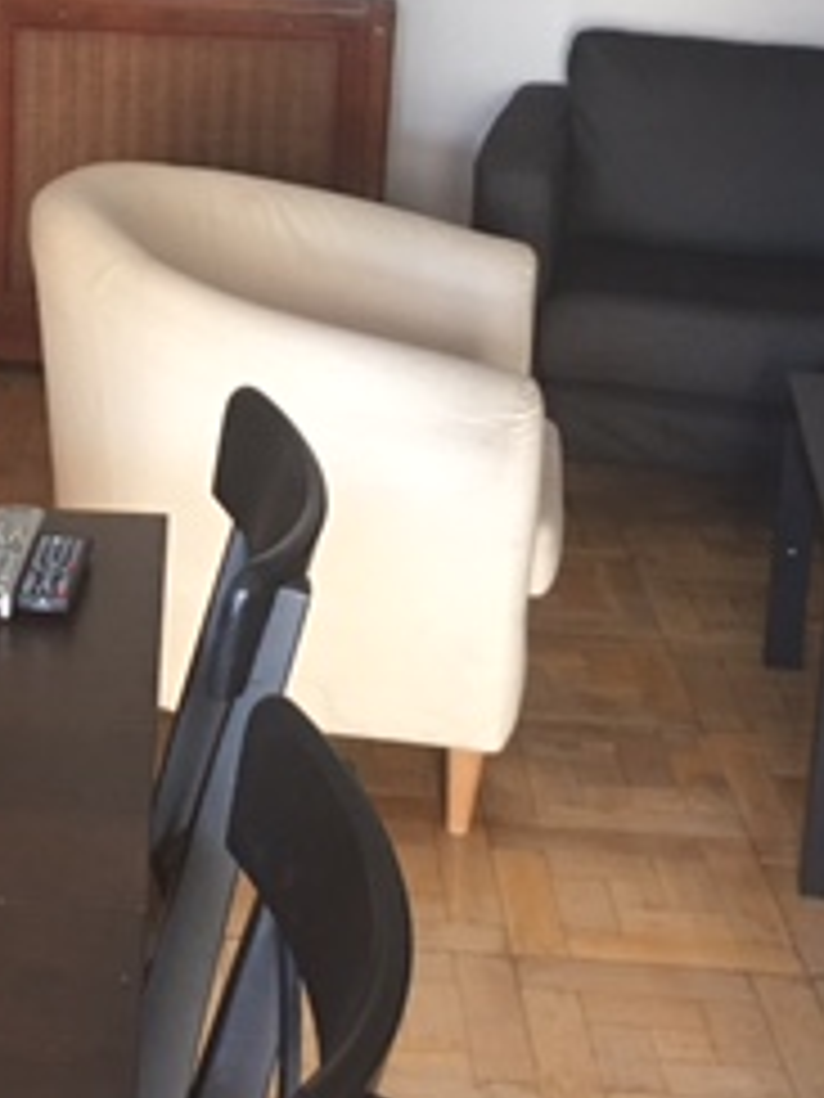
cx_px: 5
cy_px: 274
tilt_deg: -13.5
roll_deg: -1.1
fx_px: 2412
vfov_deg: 25.4
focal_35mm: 76
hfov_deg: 18.9
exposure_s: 1/10
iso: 100
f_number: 2.2
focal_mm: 4.15
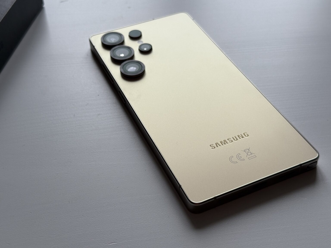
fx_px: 459
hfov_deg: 39.7
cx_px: 166
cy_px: 124
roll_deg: +2.0
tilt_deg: -43.5
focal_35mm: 48
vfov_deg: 30.3
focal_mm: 6.76
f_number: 1.78
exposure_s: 1/122
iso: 50
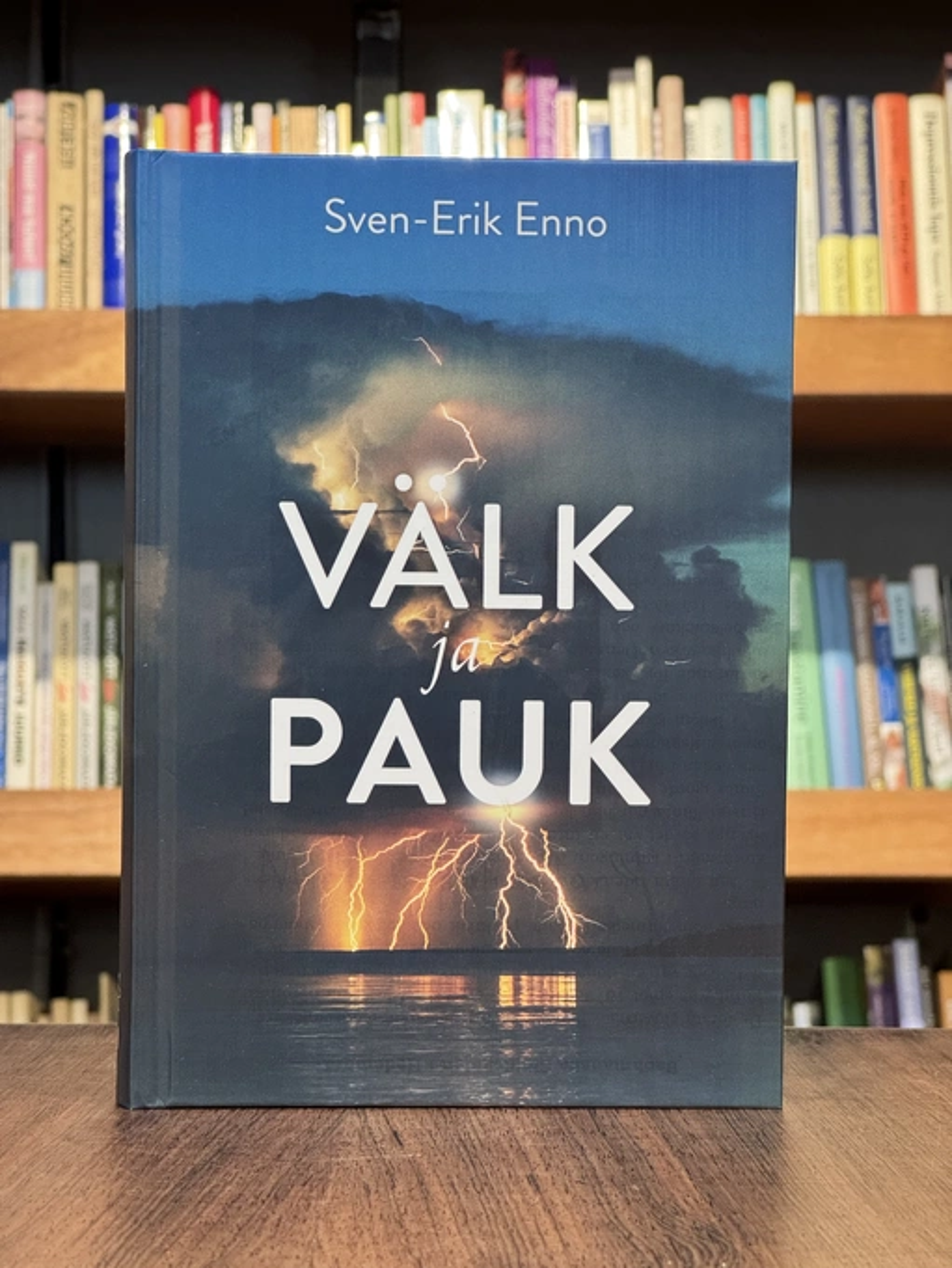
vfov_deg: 25.3
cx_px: 476
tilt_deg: +1.0
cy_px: 634
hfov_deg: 19.1
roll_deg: -0.9
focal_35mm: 77
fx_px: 2823
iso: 250
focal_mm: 9
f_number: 2.8
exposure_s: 1/60
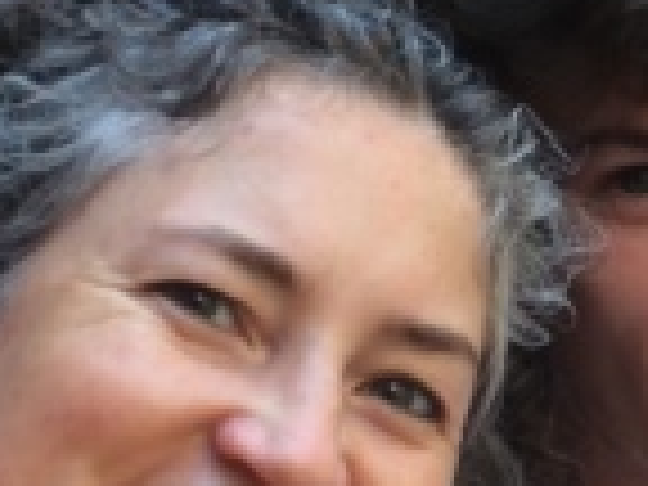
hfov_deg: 14.6
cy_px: 292
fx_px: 2415
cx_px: 837
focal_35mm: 129
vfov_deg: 11.5
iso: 40
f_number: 2.2
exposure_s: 1/60
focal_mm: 4.15
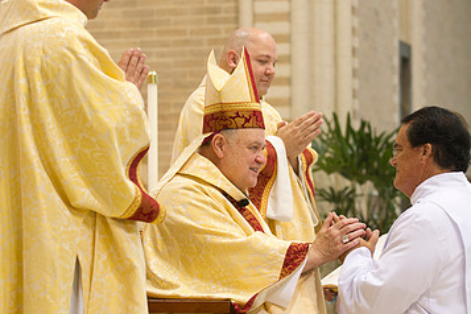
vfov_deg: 9.4
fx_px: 1910
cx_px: 257
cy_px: 168
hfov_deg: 14.1
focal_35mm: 146
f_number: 2.8
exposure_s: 1/100
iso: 2000
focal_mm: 90
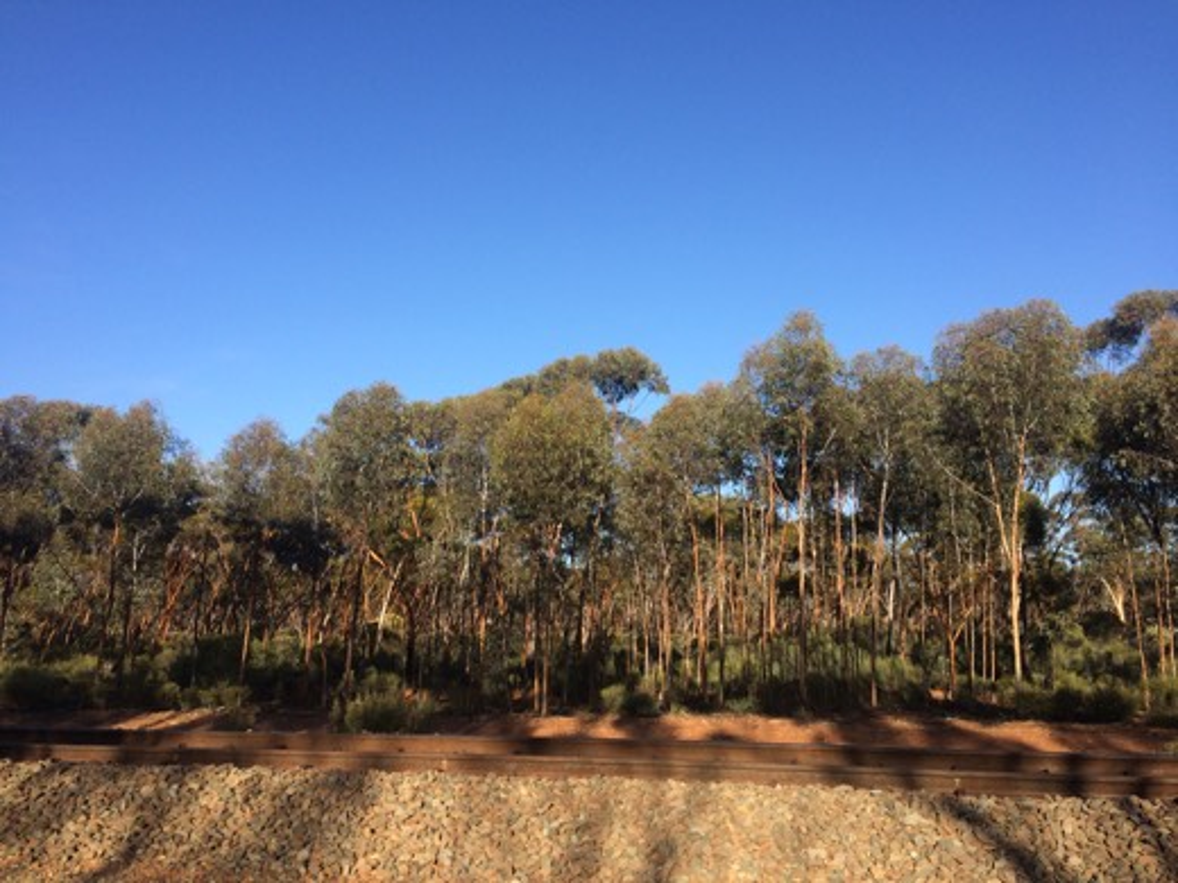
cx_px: 589
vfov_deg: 48.2
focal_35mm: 29
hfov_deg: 61.7
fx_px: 987
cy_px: 442
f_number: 2.2
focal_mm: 4.15
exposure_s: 1/1208
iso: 32
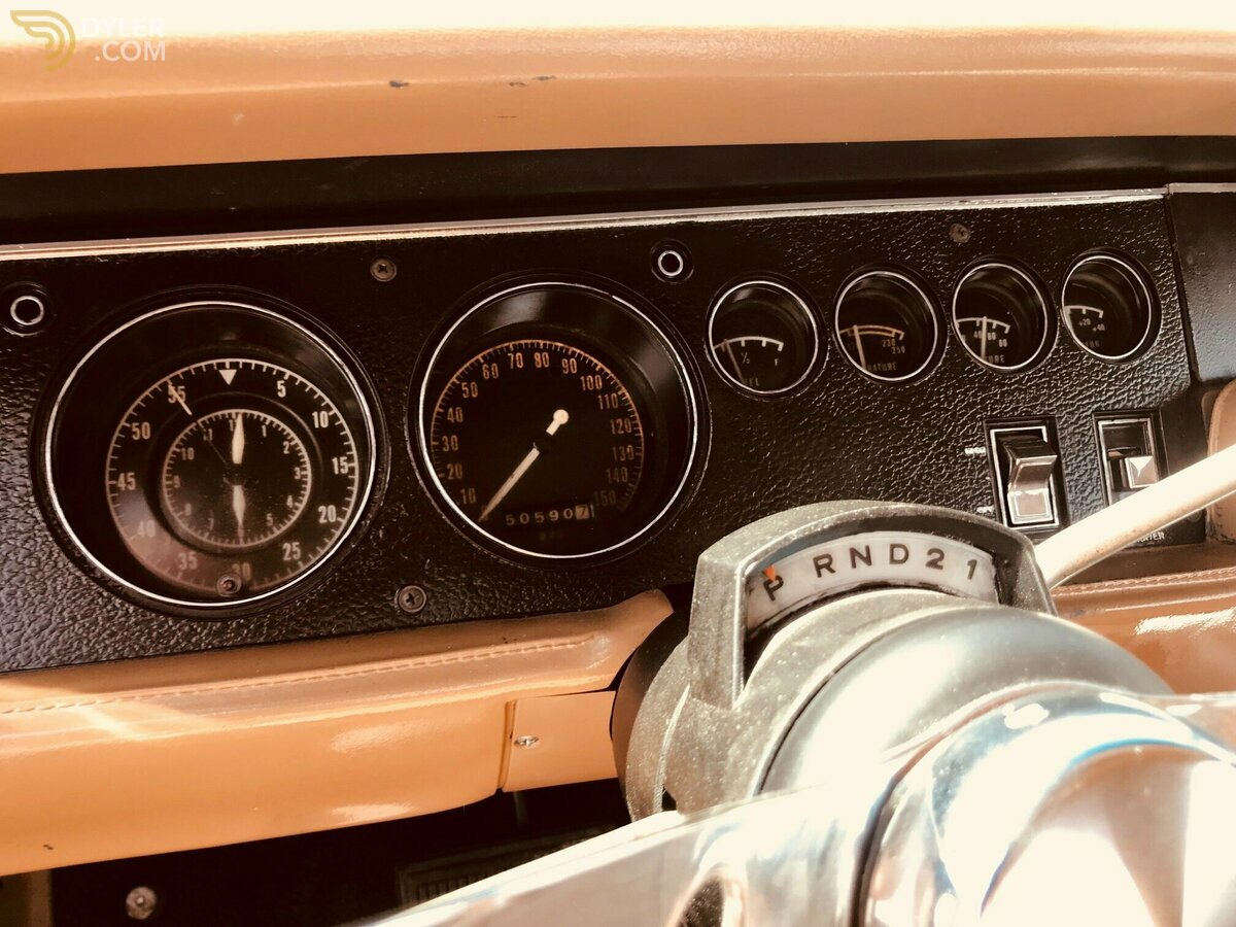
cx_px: 618
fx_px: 1000
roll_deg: +0.5
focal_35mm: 28
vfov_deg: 49.7
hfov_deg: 63.4
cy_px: 464
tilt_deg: -22.3
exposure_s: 1/101
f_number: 1.8
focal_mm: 3.99
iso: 20
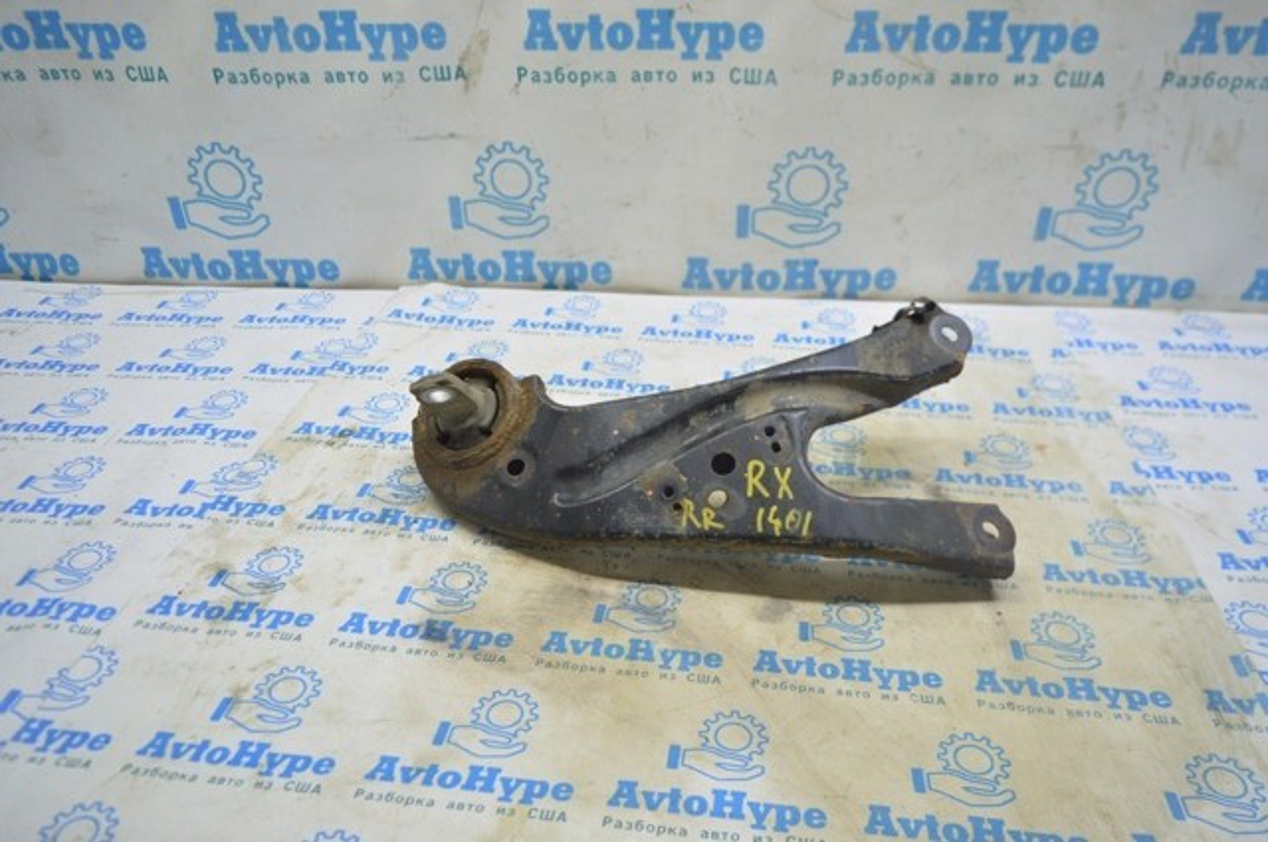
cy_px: 421
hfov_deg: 67.4
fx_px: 950
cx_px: 634
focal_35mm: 27
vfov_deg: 47.8
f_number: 3.5
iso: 400
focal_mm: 18
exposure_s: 1/50
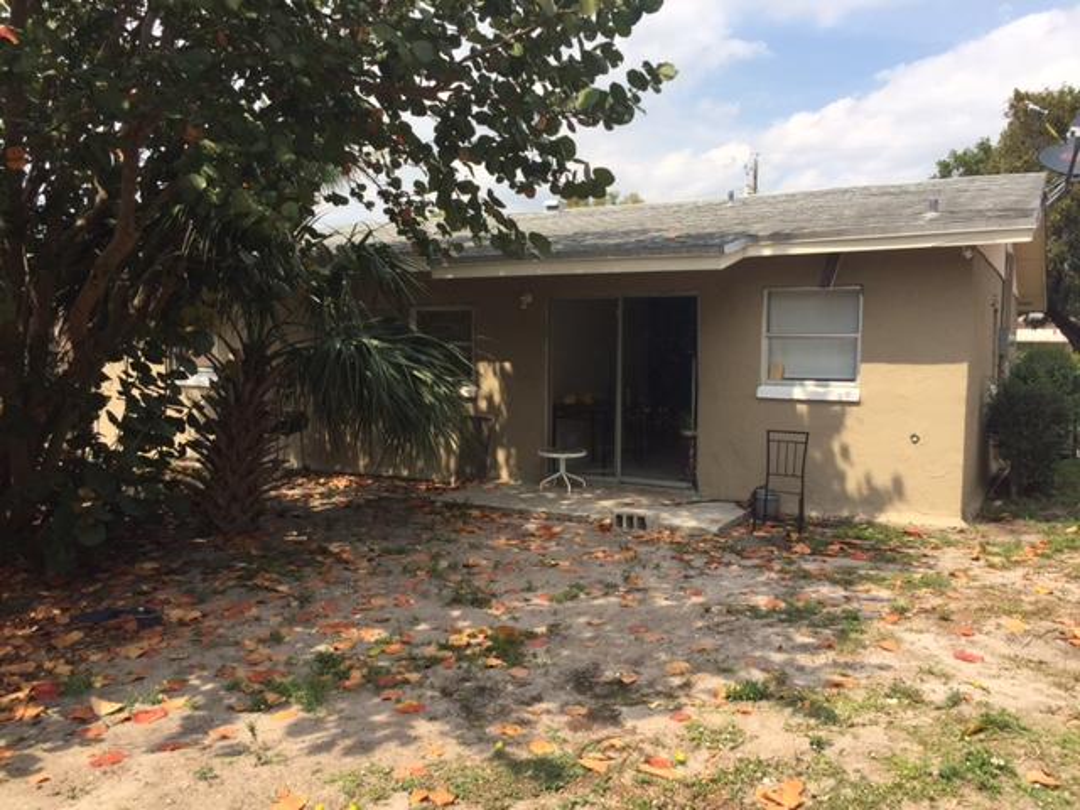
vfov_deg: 48.2
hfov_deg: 61.7
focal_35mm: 29
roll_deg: -1.5
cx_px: 540
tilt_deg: -3.7
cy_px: 405
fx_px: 905
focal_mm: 4.15
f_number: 2.2
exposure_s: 1/1464
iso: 32
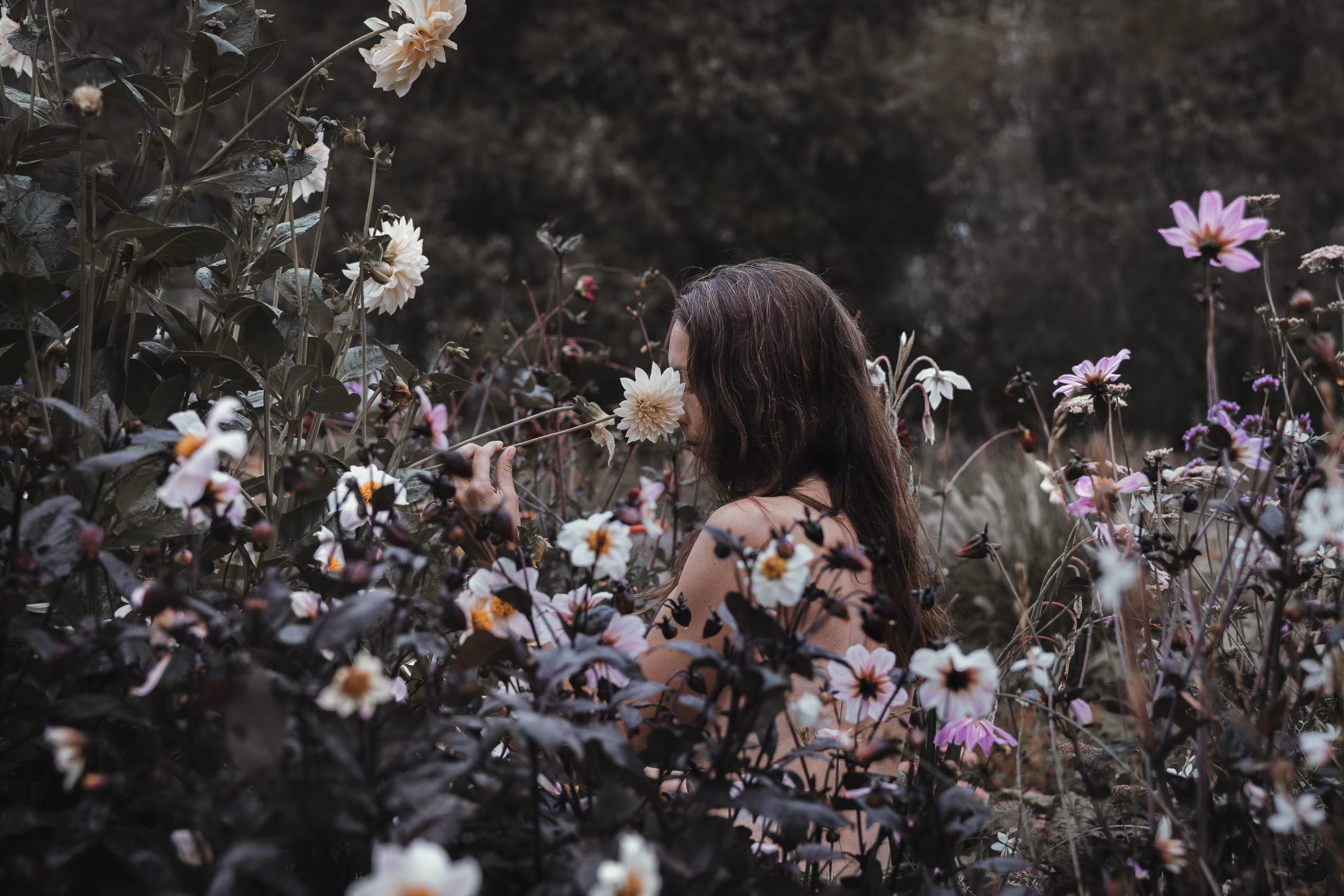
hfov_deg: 38.1
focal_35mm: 52
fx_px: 1941
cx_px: 760
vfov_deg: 26.0
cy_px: 473
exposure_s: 1/400
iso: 200
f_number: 2.8
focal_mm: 44
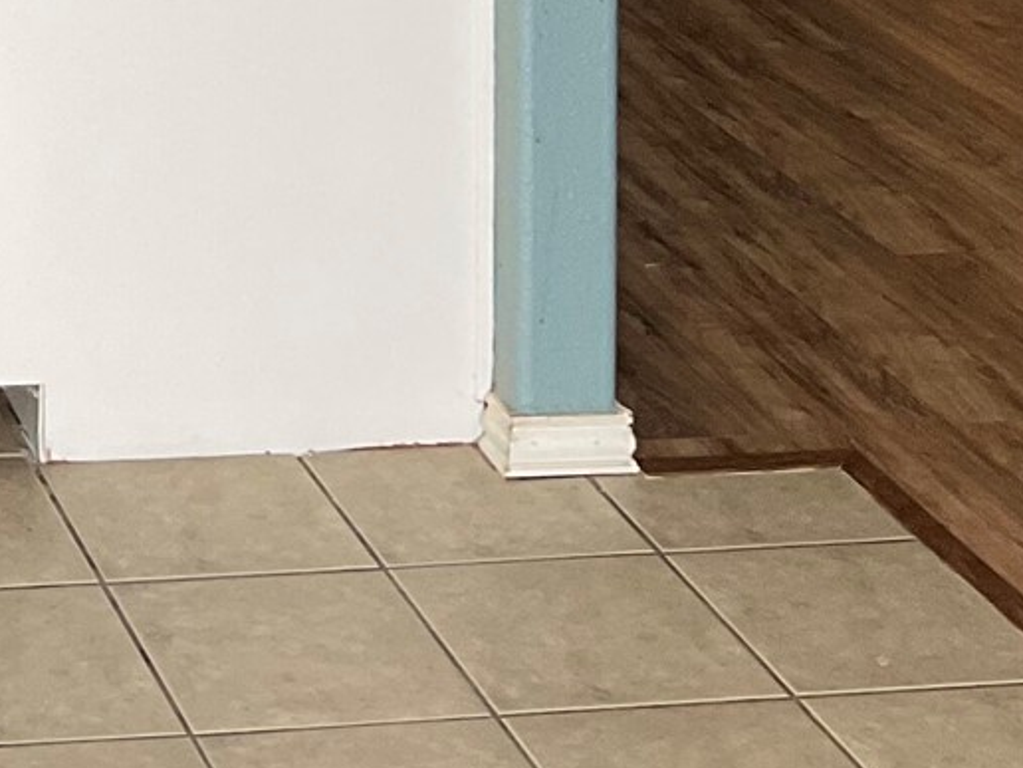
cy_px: -744
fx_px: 3399
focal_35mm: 115
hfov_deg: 15.7
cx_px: -515
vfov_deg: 11.6
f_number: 1.8
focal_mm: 3
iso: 40
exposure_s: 1/60
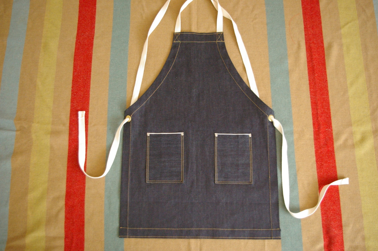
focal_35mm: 34
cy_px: 126
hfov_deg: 55.2
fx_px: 362
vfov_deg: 38.3
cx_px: 189
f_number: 4
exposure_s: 1/40
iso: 1600
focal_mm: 23
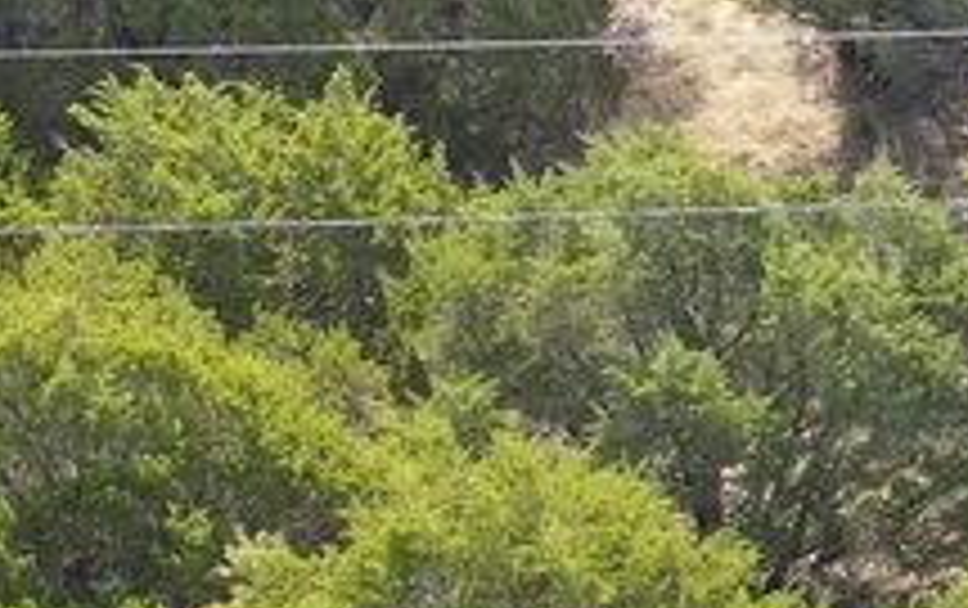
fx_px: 3196
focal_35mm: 121
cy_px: 243
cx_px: 1972
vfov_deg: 10.9
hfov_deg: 14.2
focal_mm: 4.5
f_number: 2.8
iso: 100
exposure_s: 1/100
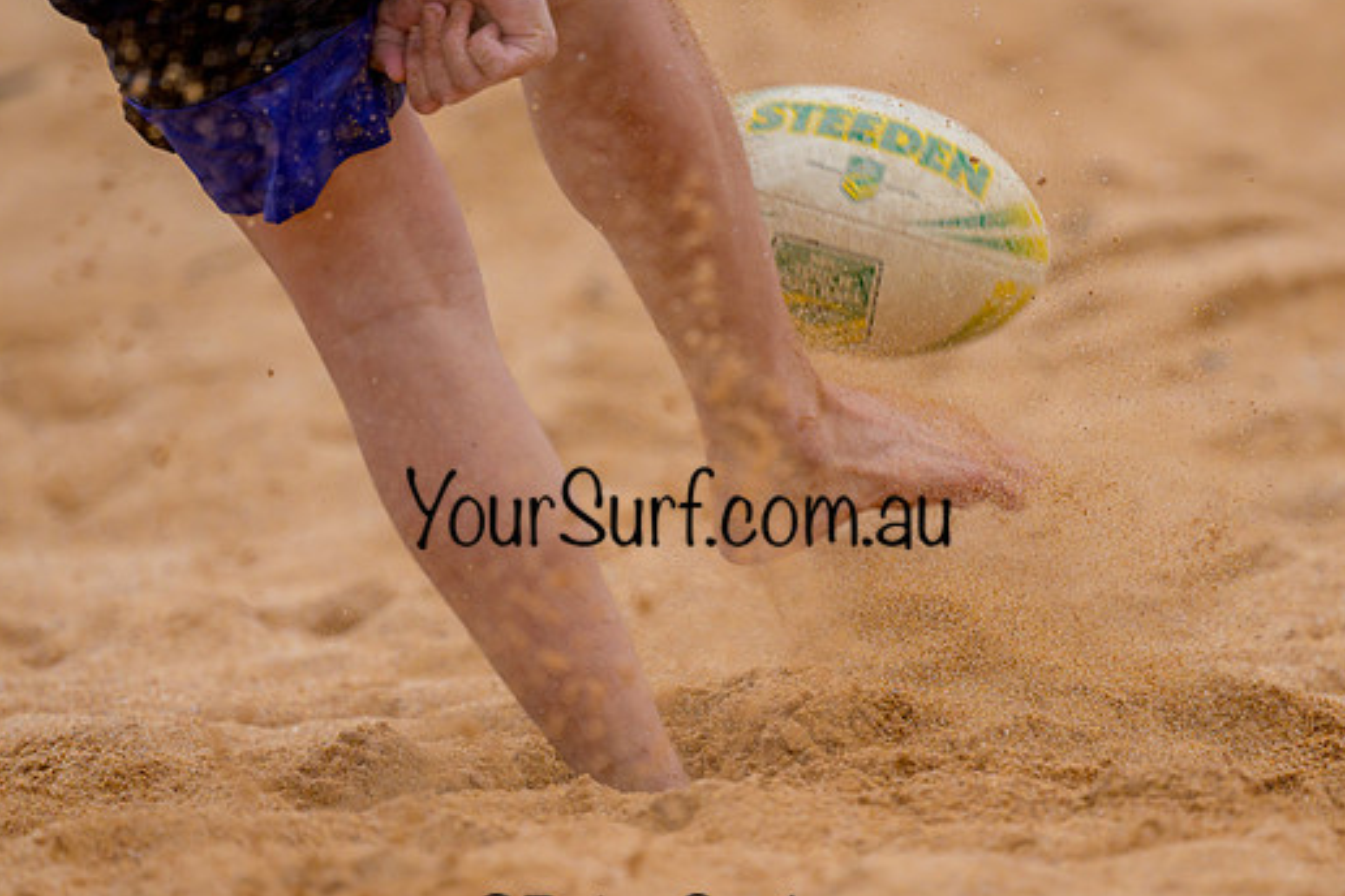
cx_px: 755
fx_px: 37134
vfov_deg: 1.4
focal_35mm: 994
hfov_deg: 2.1
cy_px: 539
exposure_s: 1/2000
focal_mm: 800
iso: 720
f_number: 6.3
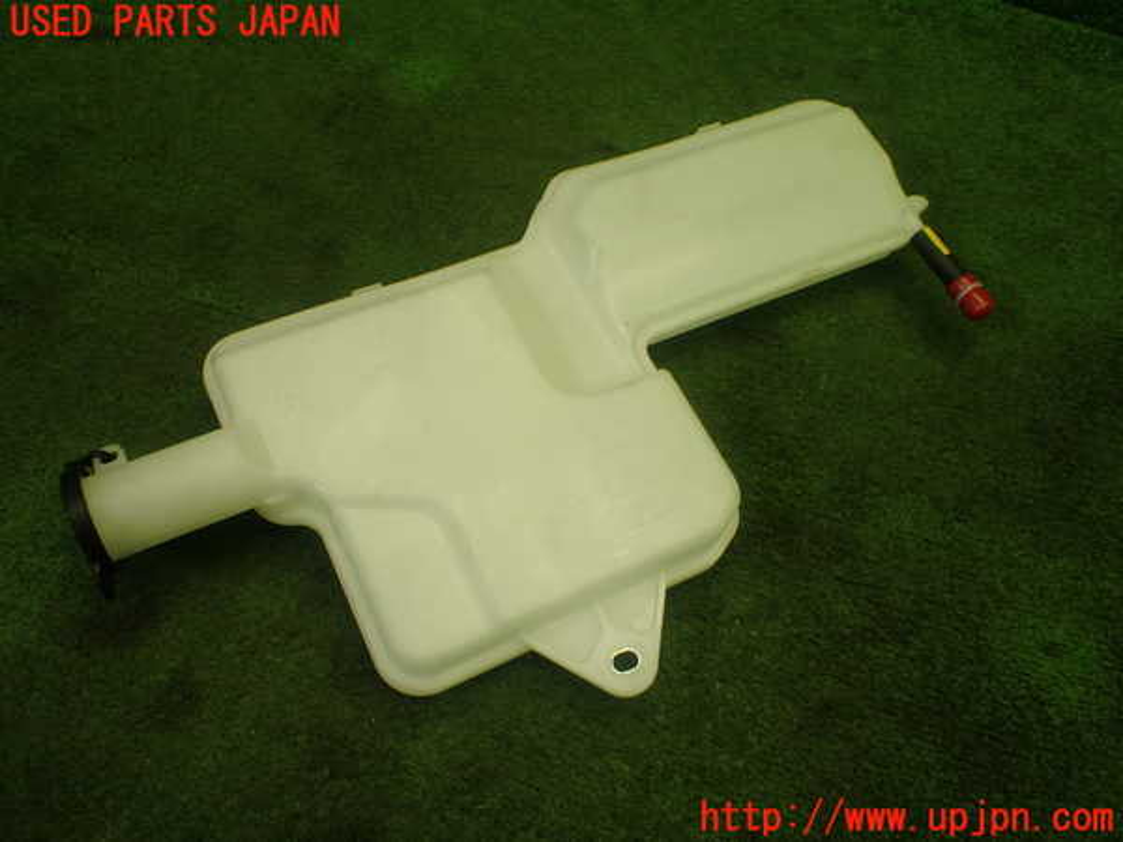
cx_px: 562
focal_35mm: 30
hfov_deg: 60.0
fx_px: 973
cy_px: 421
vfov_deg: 46.8
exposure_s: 1/125
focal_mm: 5.4
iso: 125
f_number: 2.3
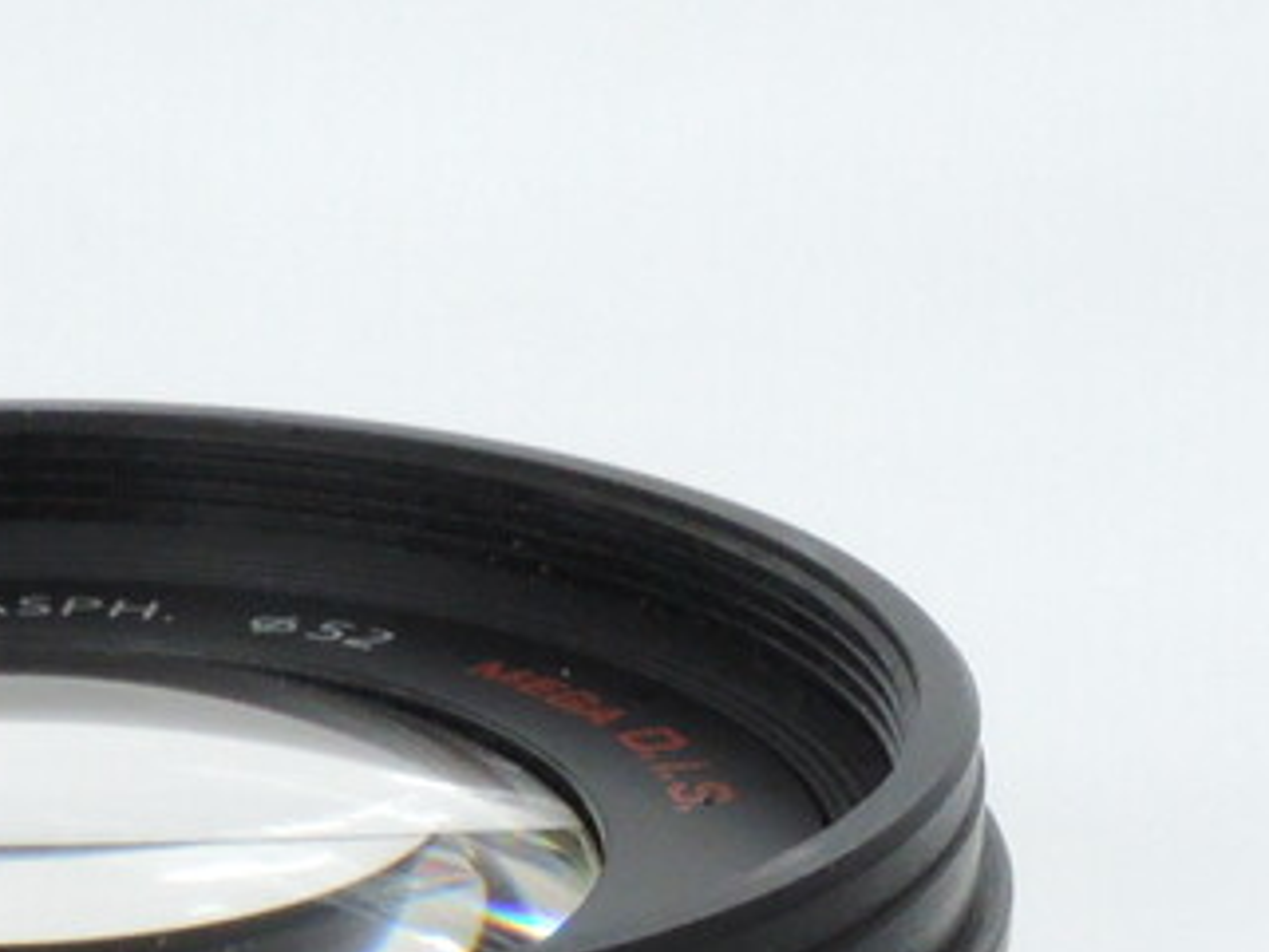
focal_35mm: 168
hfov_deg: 11.6
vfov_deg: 8.6
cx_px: -24
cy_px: 1612
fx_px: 6161
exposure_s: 1/15
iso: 800
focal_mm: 9.6
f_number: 7.3
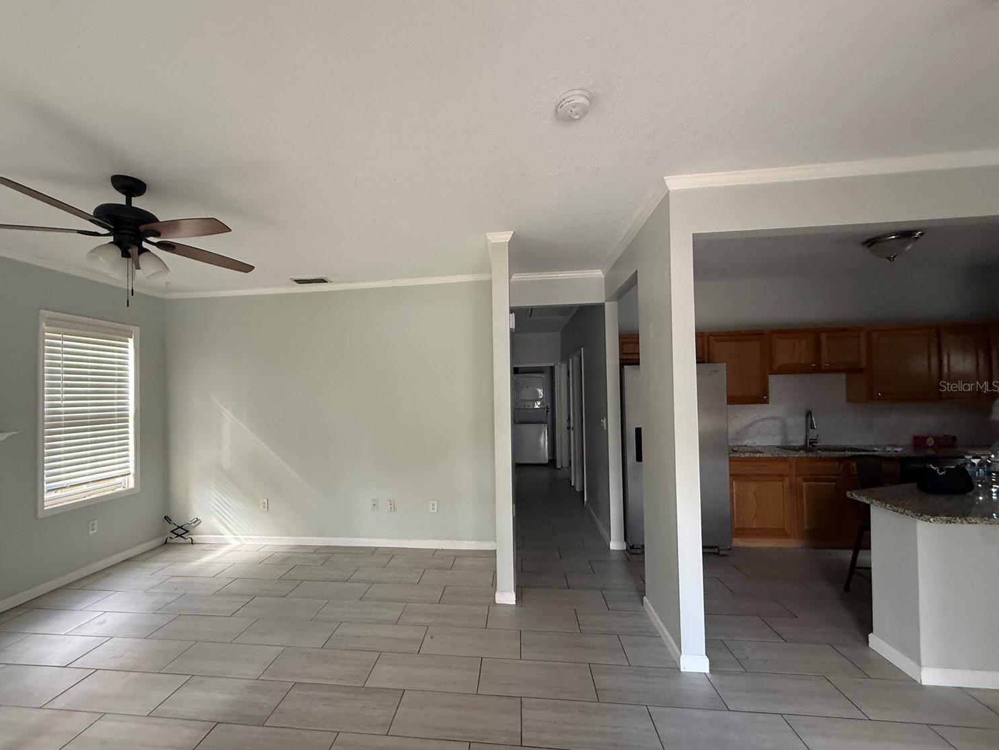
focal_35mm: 15
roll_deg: -0.1
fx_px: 433
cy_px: 386
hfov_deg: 98.0
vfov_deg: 81.7
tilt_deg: +2.1
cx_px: 467
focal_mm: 2.22
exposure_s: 1/99
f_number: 2.2
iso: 320
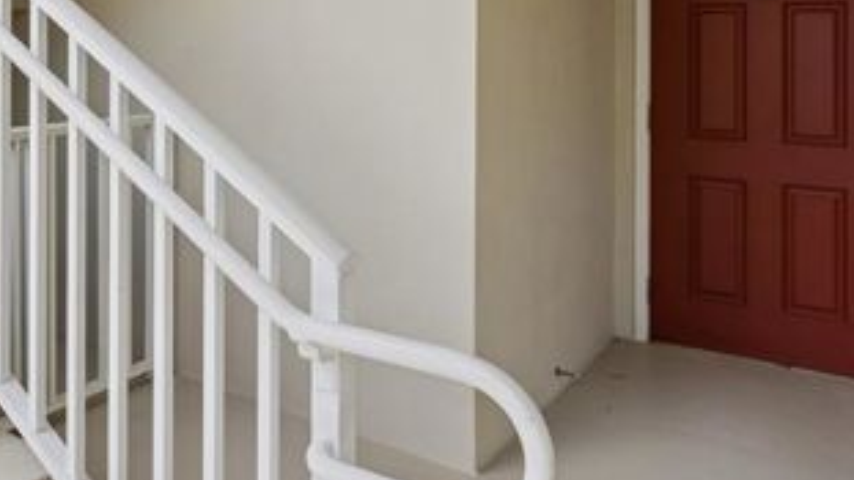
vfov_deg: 29.6
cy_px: 27
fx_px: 861
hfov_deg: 51.1
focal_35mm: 38
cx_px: 243
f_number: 10
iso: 100
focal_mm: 16
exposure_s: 1/50
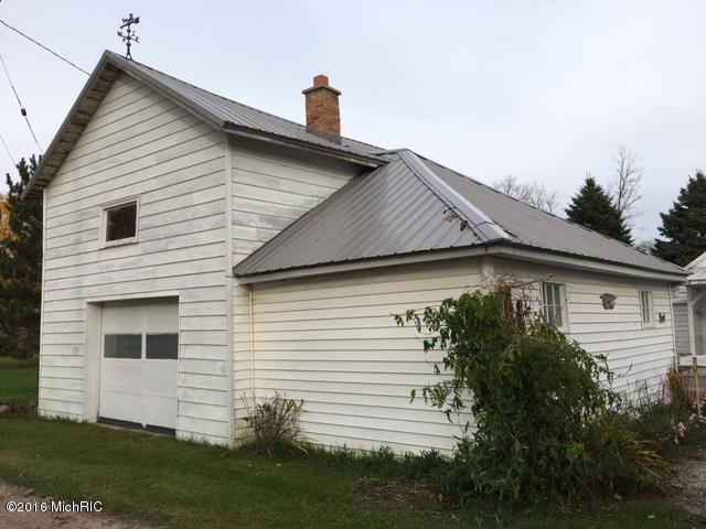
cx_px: 353
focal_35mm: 29
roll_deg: +0.8
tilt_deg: +7.3
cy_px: 264
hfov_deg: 61.7
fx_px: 591
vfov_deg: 48.2
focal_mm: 4.15
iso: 25
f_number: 2.2
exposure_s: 1/864
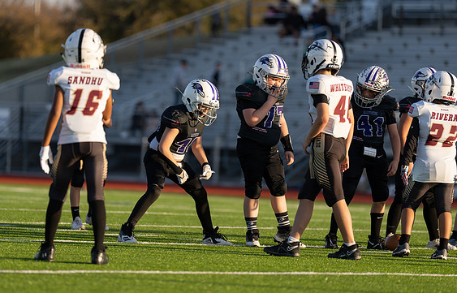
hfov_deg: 7.6
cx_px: 202
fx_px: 3463
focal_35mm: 276
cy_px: 136
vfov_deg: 4.8
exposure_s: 1/1250
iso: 160
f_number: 2.8
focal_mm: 200
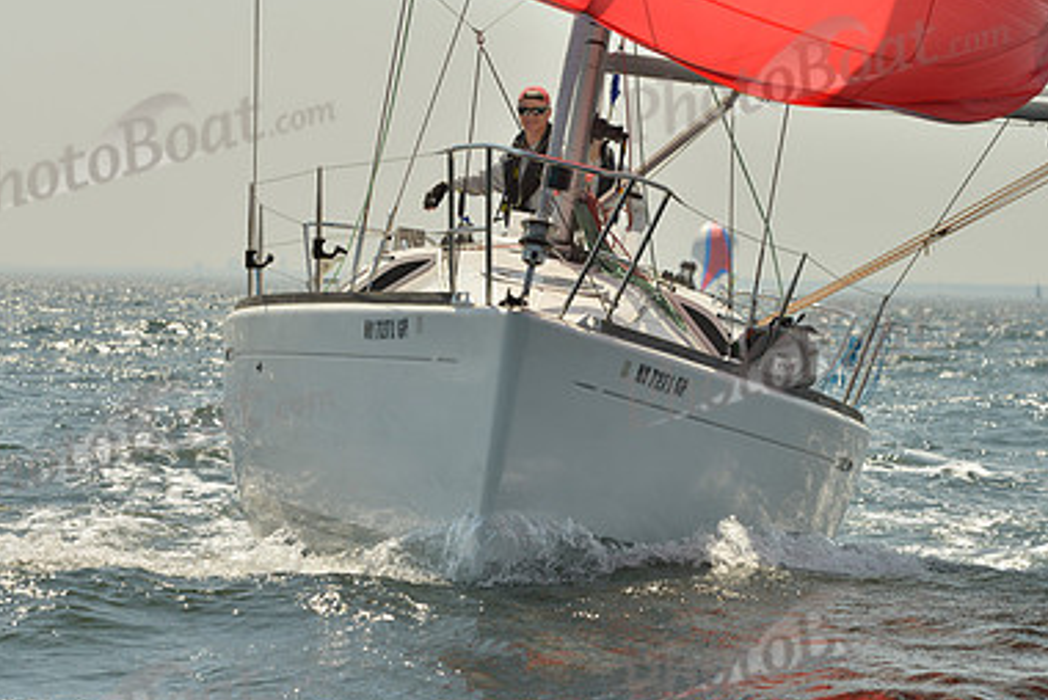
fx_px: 6001
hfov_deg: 10.0
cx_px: 480
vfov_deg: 6.7
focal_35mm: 206
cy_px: 255
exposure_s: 1/1250
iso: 200
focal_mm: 135
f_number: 8
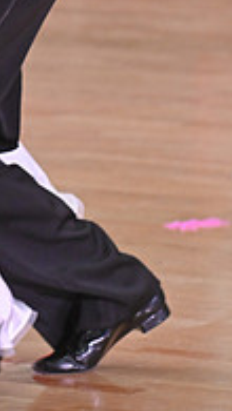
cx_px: -115
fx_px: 5271
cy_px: -105
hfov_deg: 2.5
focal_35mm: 483
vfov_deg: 4.5
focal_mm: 155
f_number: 5.6
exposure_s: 1/400
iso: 3200
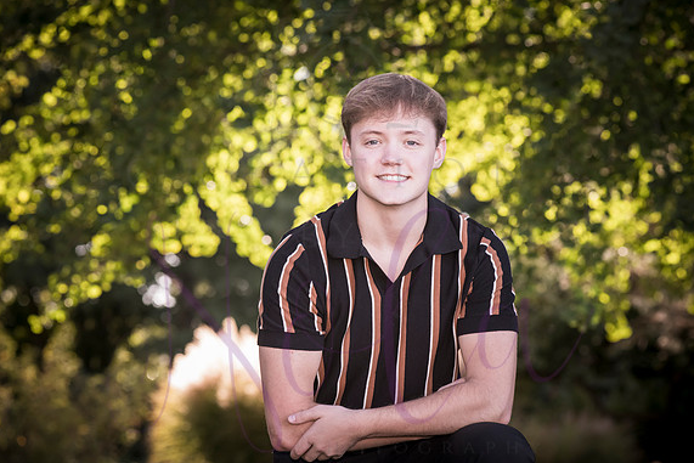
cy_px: 233
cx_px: 350
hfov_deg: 16.1
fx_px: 2449
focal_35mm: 127
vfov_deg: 10.8
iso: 800
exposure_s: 1/320
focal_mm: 125
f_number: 6.3
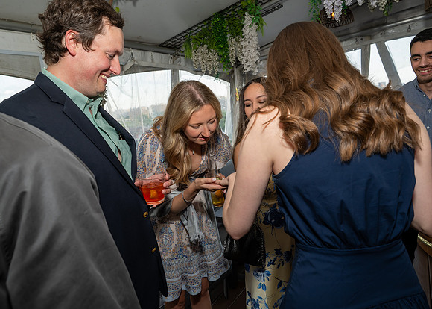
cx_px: 202
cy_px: 159
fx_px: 318
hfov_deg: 68.2
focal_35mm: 26
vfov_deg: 51.7
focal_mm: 24
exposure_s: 1/250
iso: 640
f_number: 7.1
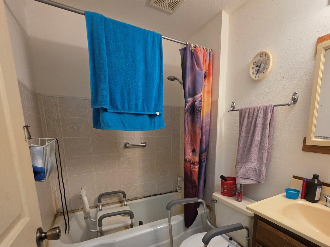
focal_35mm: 17
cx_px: 201
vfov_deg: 72.9
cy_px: 160
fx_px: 162
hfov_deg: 89.6
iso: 250
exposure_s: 1/120
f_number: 1.9
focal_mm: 2.2
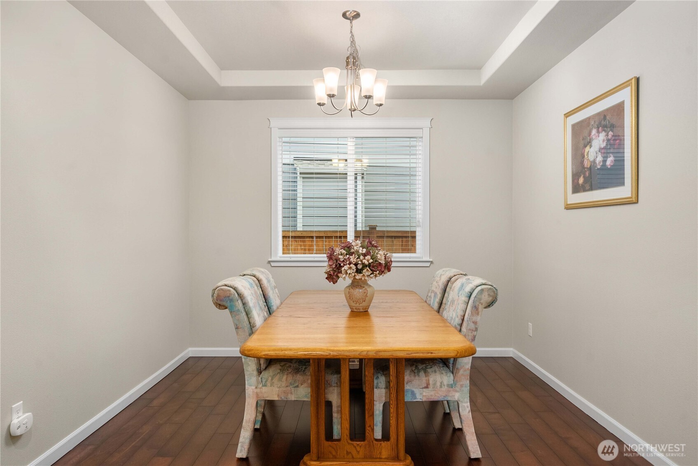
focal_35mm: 22
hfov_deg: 78.6
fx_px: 427
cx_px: 349
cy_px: 233
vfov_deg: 57.3
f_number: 7.1
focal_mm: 22
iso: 1000
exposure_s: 1/10
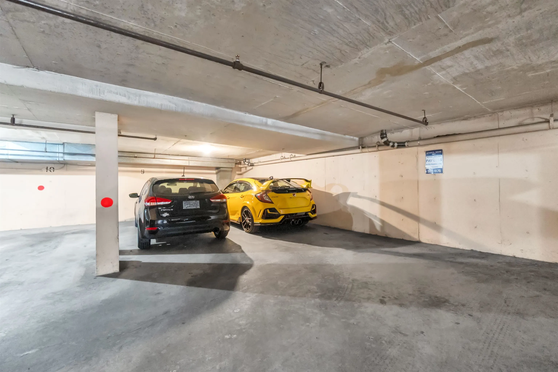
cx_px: 279
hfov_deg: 100.4
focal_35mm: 15
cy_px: 186
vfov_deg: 77.3
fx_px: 232
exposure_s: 1/6
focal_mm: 10
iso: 3200
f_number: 4
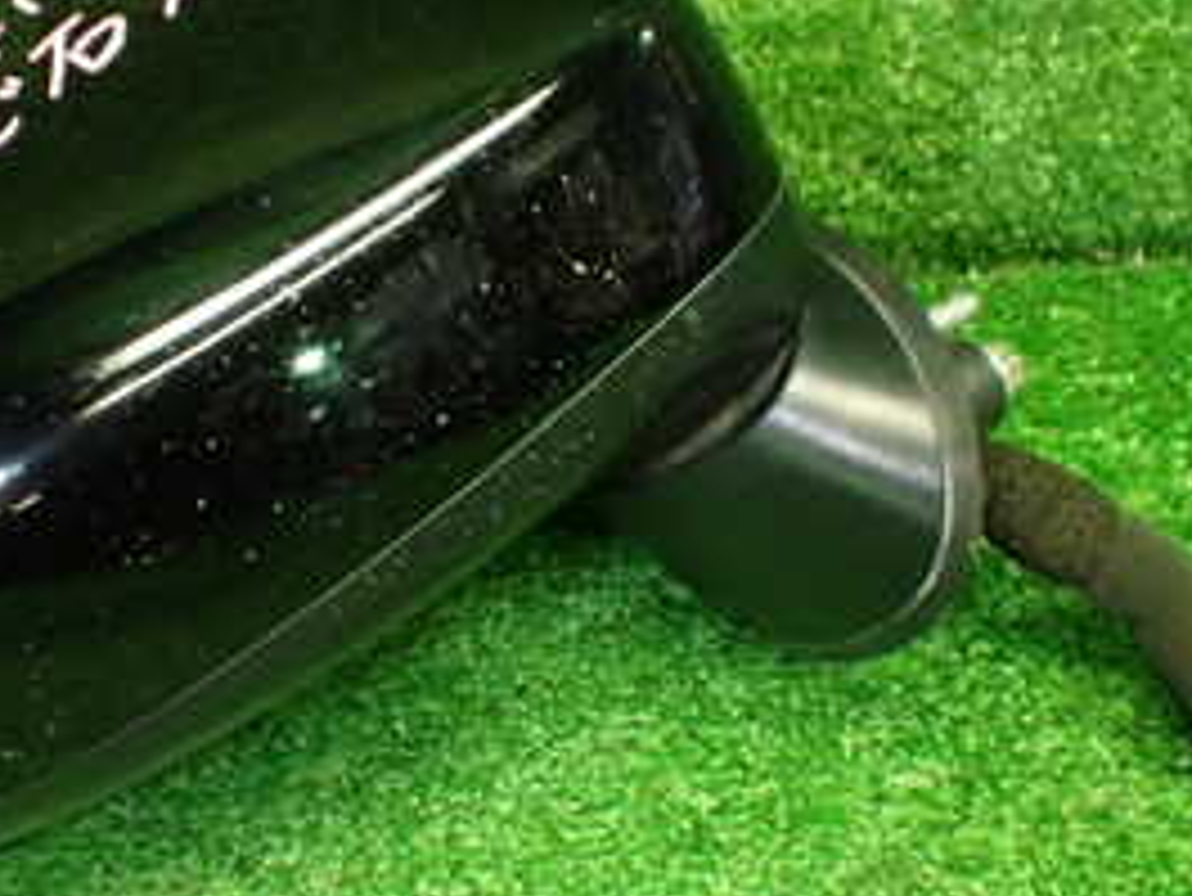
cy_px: 468
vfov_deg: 21.6
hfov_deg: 28.5
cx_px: 468
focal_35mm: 68
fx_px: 2343
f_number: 2.3
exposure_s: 1/80
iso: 800
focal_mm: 5.4
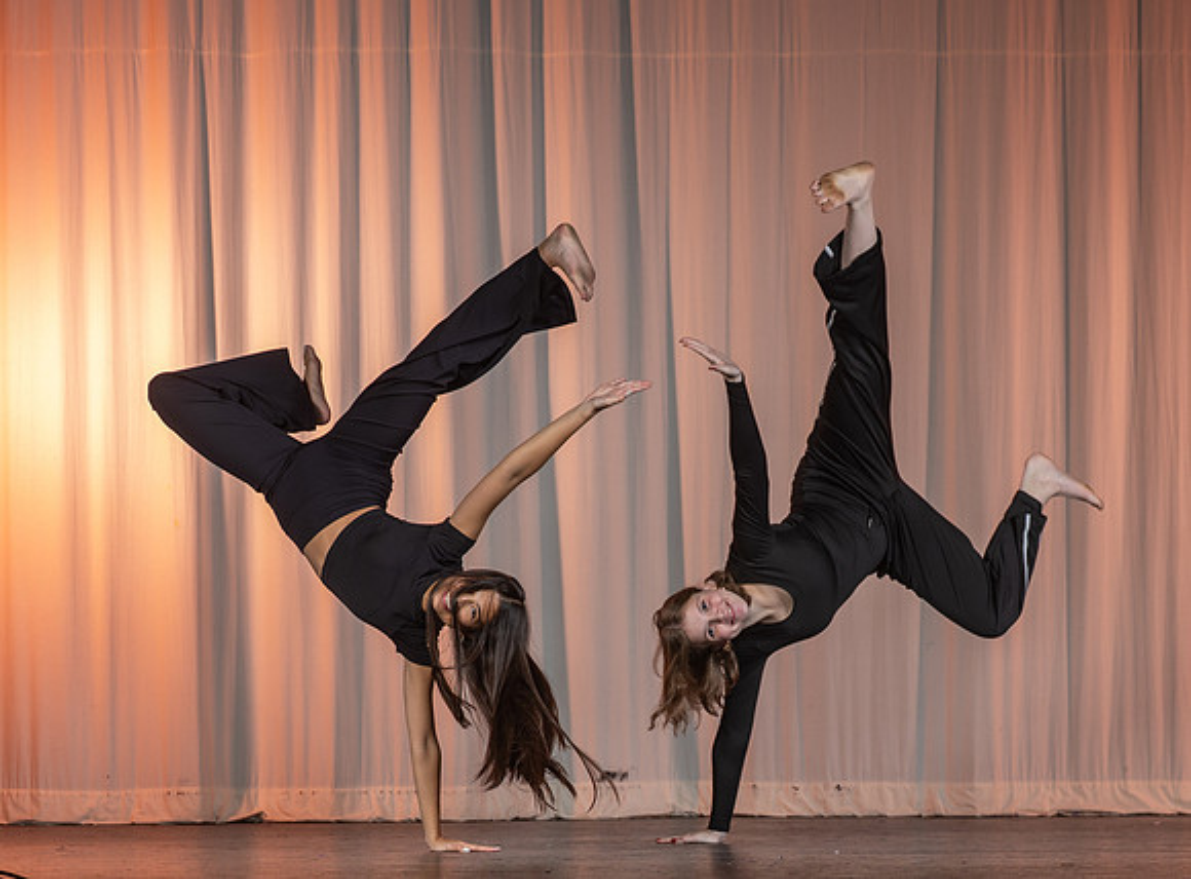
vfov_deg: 9.6
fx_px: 5212
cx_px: 705
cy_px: 779
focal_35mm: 152
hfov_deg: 13.0
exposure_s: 1/160
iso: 125
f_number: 4
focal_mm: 70
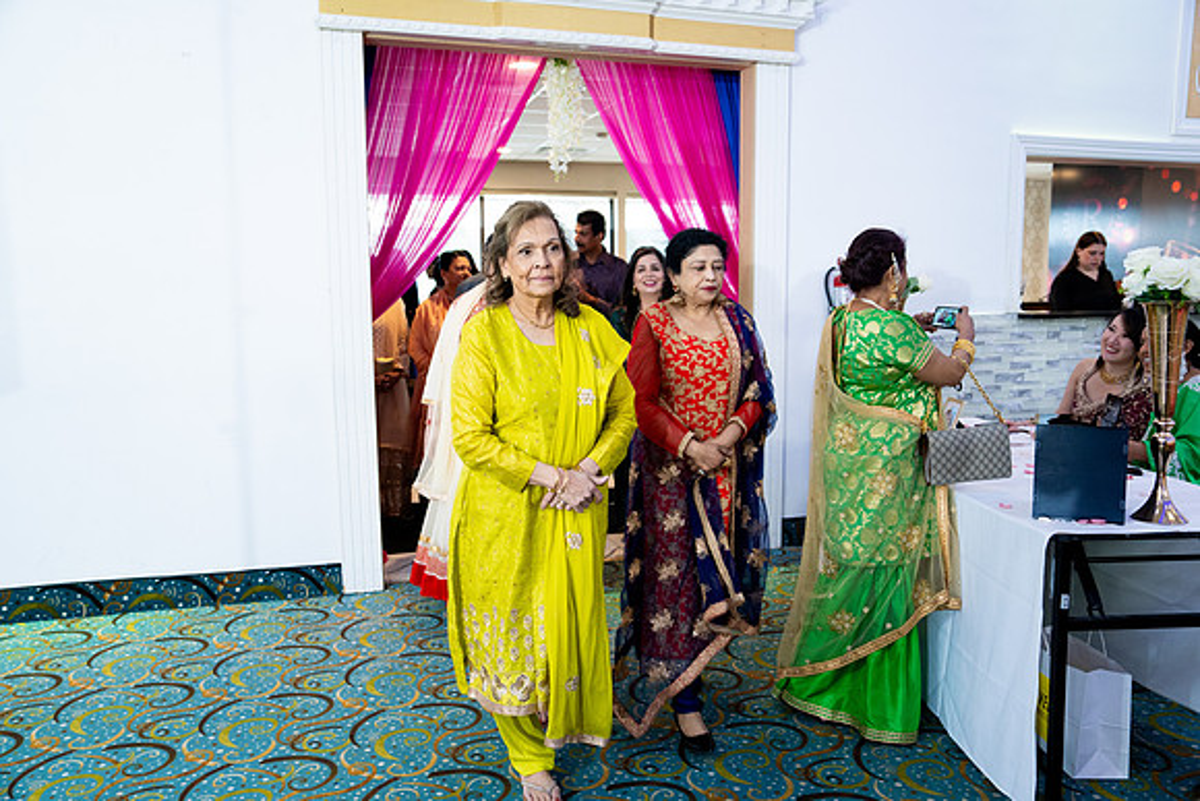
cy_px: 400
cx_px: 600
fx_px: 934
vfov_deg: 46.4
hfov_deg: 65.5
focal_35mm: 28
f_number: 2.8
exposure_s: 1/125
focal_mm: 28
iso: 1600
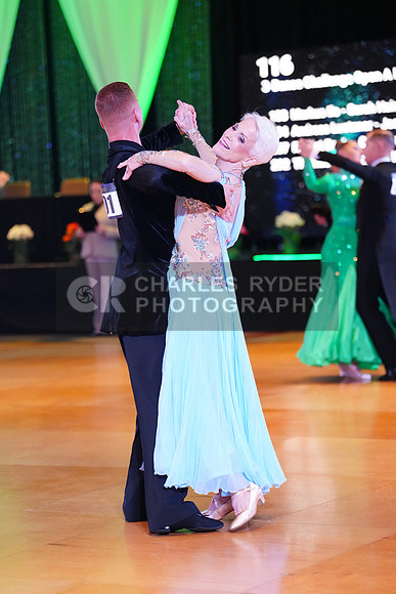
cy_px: 297
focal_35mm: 115
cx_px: 198
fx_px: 1896
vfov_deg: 17.8
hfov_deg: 11.9
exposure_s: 1/400
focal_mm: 115
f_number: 2.8
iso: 5000
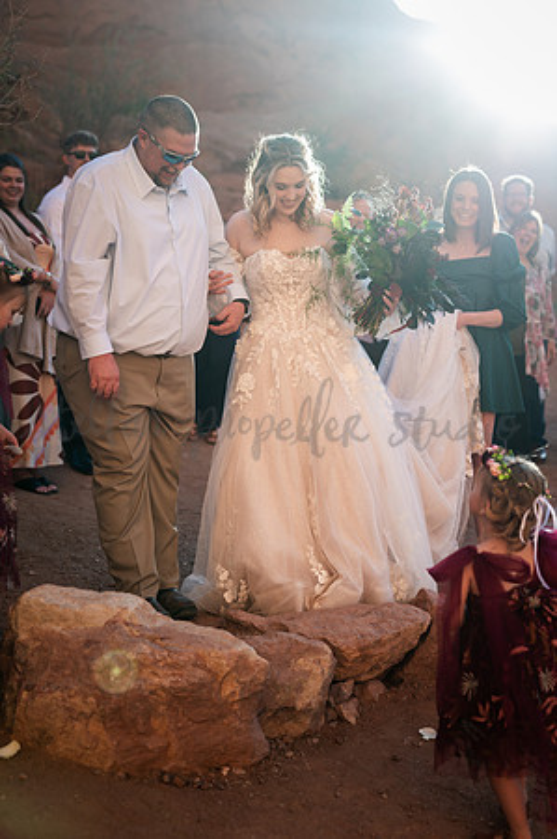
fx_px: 1163
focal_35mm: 50
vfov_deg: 39.6
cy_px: 420
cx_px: 278
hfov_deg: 26.9
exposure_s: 1/800
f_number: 2.5
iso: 125
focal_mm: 50
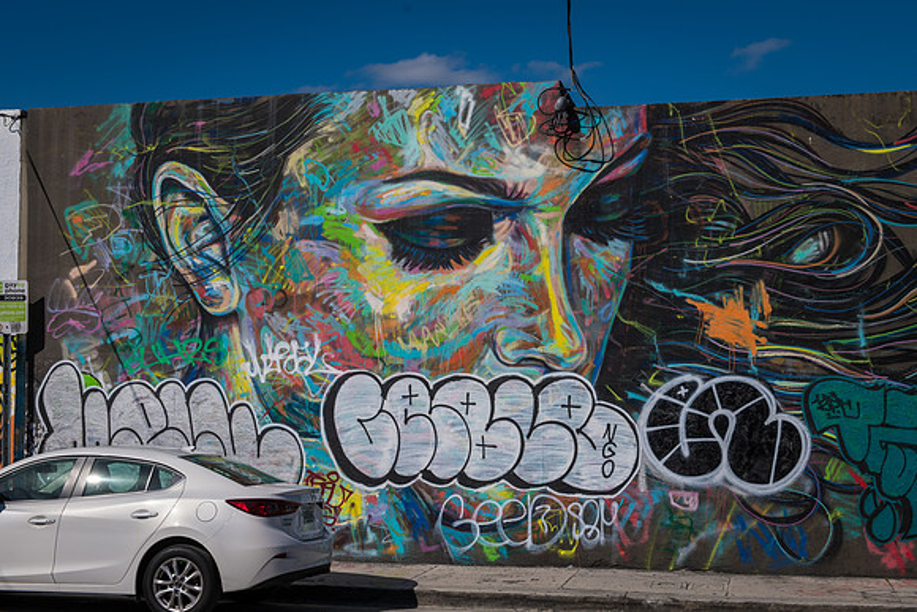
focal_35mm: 54
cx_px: 473
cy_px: 299
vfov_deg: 25.1
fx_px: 1374
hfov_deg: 36.9
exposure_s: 1/800
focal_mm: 52
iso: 100
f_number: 8
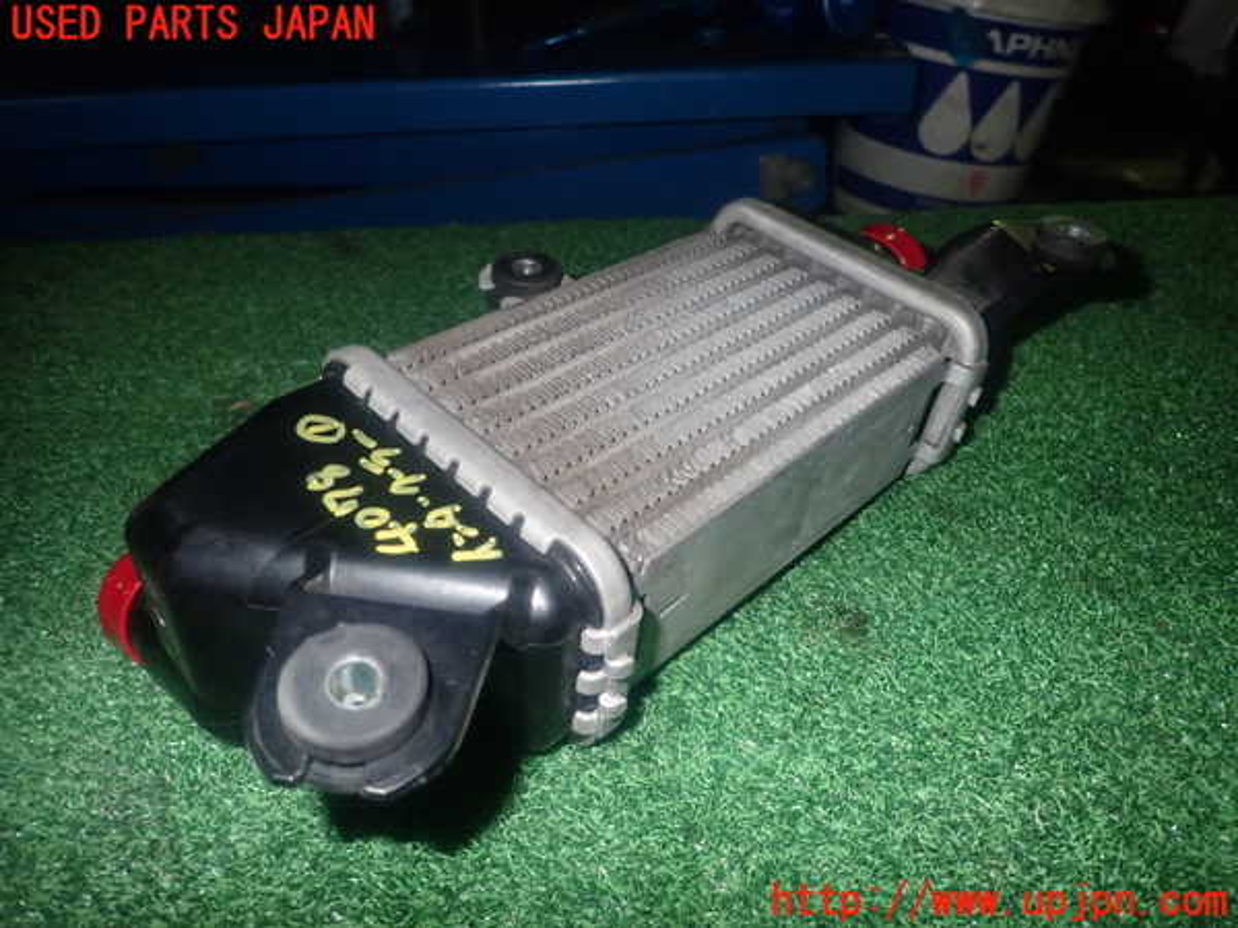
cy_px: 464
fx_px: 894
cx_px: 619
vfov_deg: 54.9
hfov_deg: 69.4
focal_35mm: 25
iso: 400
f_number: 5.6
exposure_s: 1/30
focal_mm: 4.5
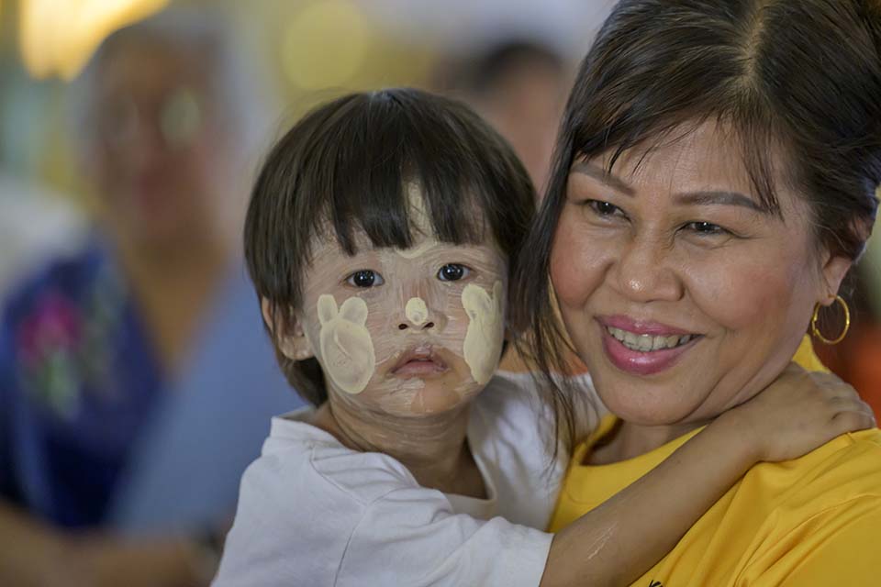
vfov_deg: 6.9
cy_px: 294
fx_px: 4894
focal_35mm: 200
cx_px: 440
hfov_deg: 10.3
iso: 4000
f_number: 2.8
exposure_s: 1/320
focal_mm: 200
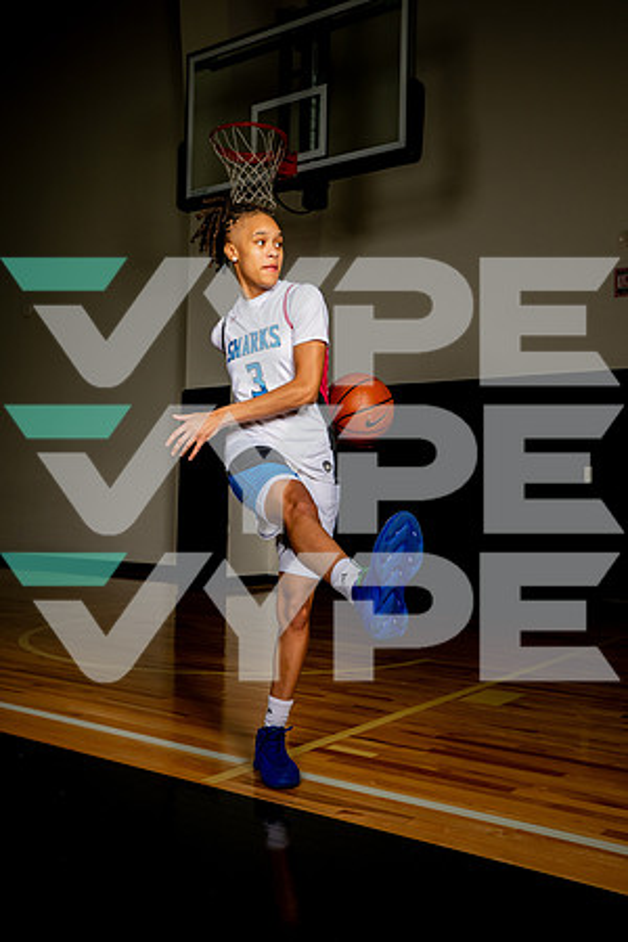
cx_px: 314
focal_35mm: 35
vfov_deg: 54.4
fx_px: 916
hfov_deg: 37.9
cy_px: 471
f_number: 8
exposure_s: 1/500
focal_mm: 35
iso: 250
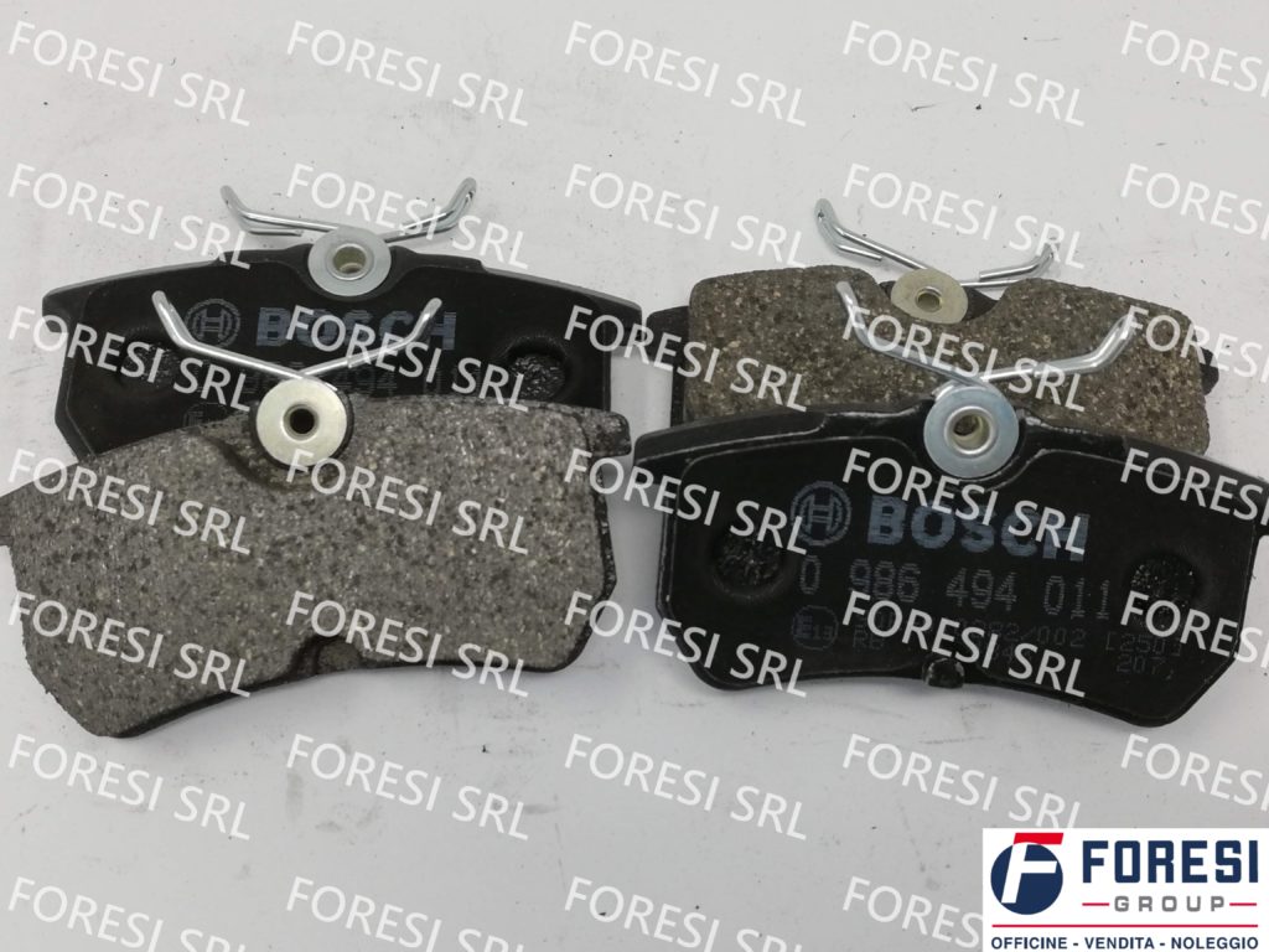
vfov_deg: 33.6
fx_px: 1576
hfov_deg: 43.9
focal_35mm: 43
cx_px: 634
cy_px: 476
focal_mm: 3.81
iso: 64
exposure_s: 1/100
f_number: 2.2
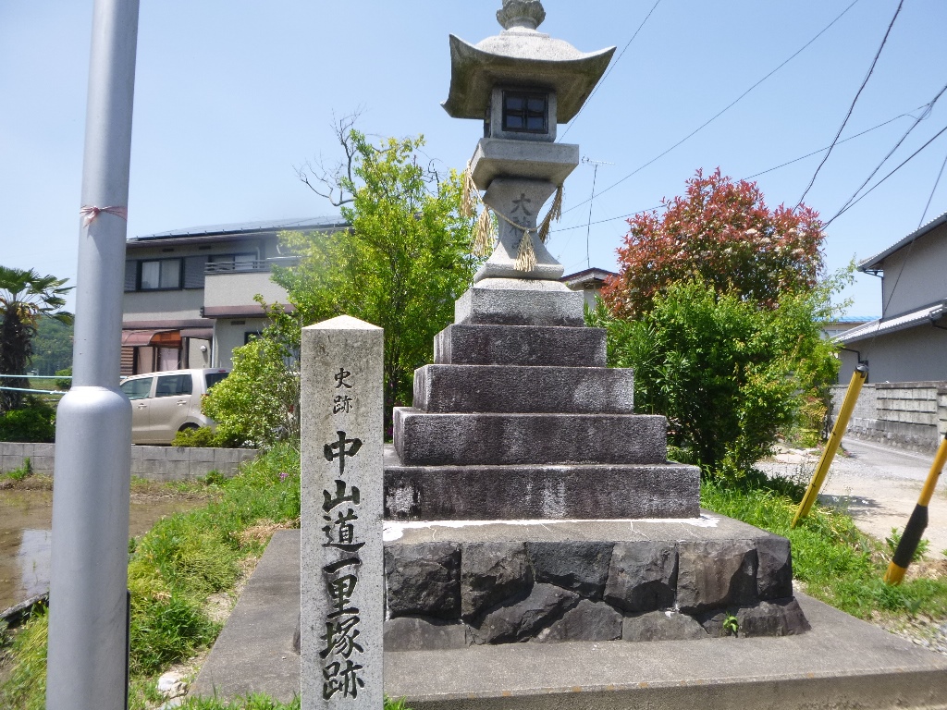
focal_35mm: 25
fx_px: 684
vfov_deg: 54.9
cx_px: 474
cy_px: 355
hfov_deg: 69.4
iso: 100
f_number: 3.9
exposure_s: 1/320
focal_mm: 4.5
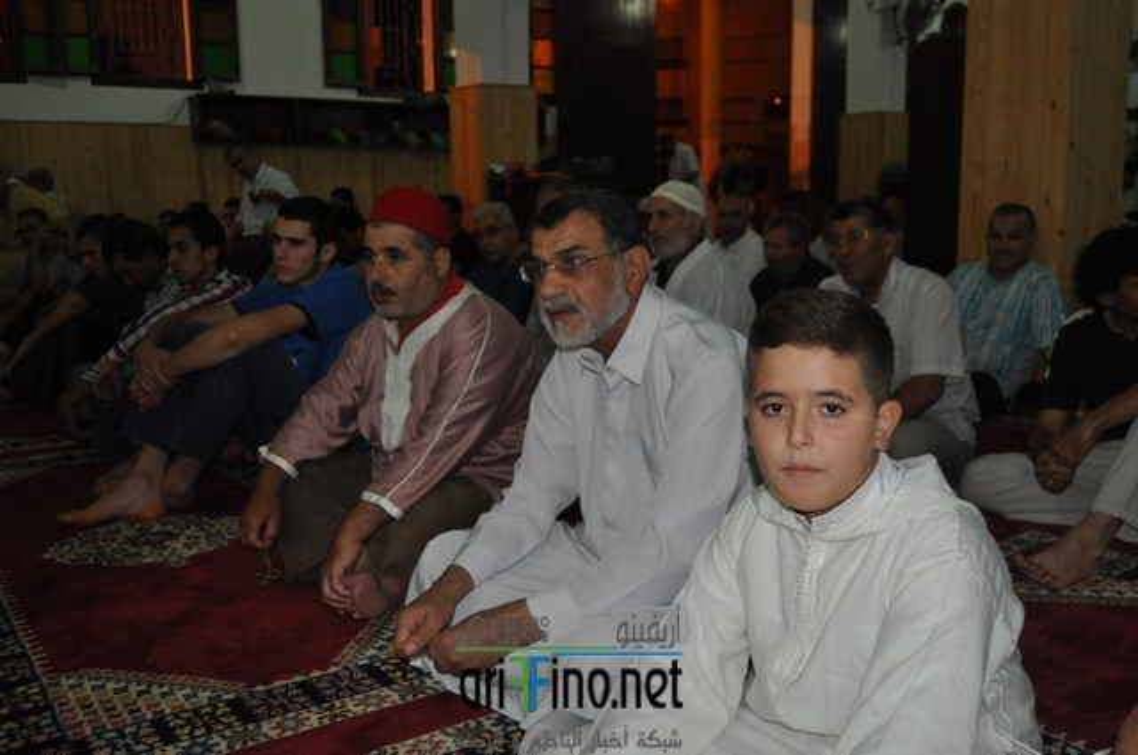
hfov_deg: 57.3
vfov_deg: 39.9
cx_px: 569
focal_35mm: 33
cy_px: 378
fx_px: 1042
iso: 800
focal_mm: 22
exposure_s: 1/60
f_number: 3.5
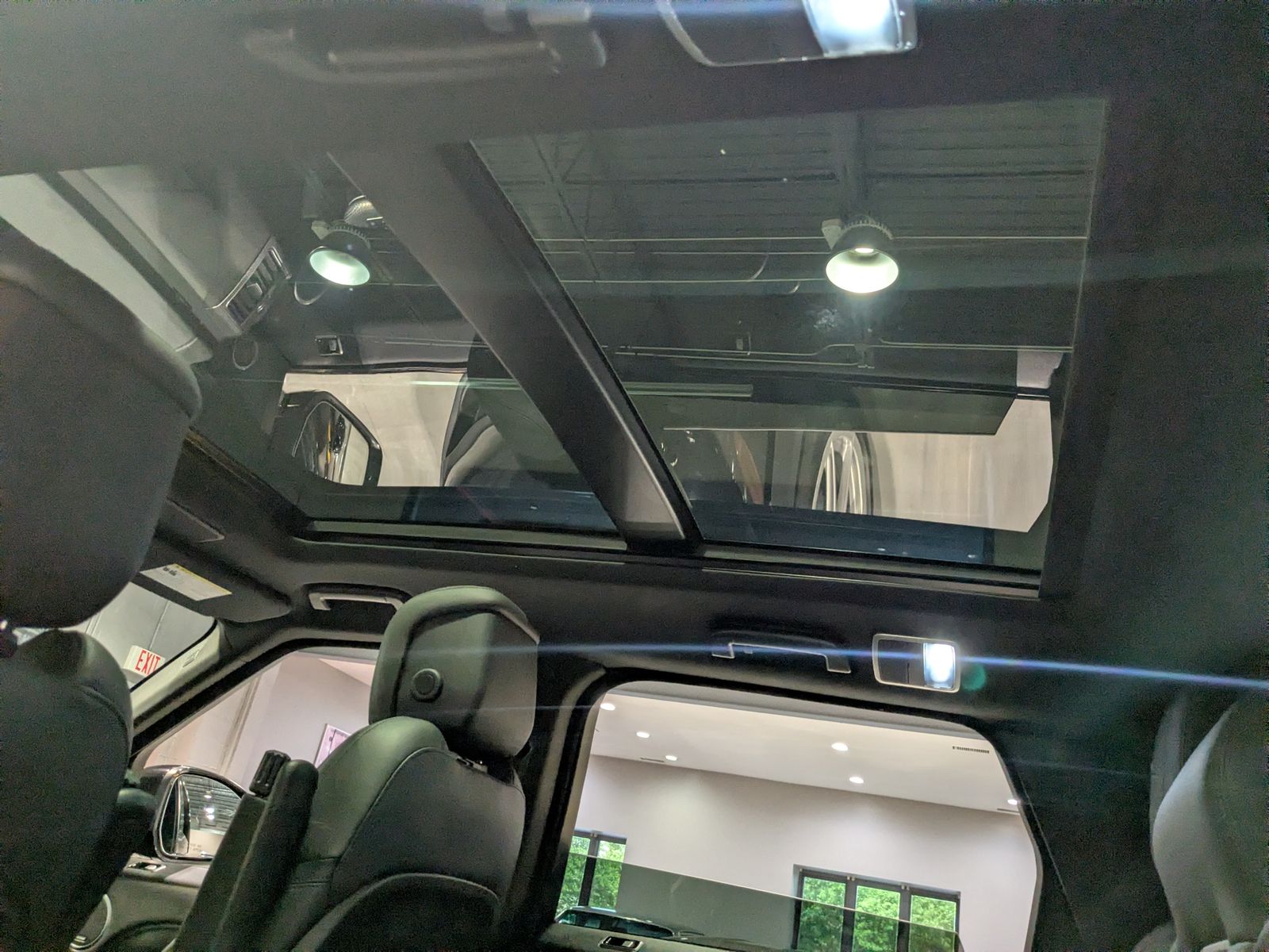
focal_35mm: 27
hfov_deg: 65.3
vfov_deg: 51.4
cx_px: 634
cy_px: 476
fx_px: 990
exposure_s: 1/120
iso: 480
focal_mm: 4.38
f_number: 1.73
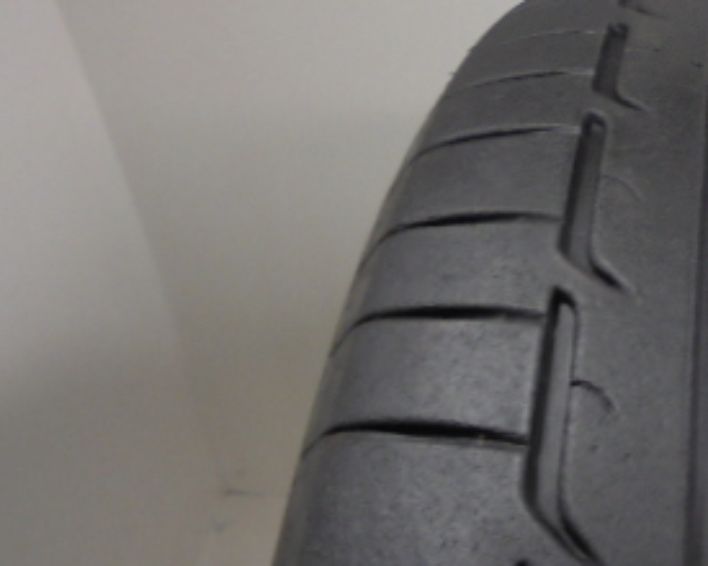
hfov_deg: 29.2
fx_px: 1236
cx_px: 754
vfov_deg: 25.0
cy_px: 46
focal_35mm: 59
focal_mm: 4.6
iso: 100
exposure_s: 1/30
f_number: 3.5
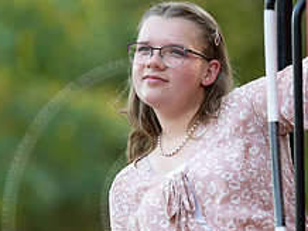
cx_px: 192
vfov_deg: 3.7
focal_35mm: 401
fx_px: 3564
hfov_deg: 4.9
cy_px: 228
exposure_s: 1/400
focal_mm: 135
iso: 250
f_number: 1.8
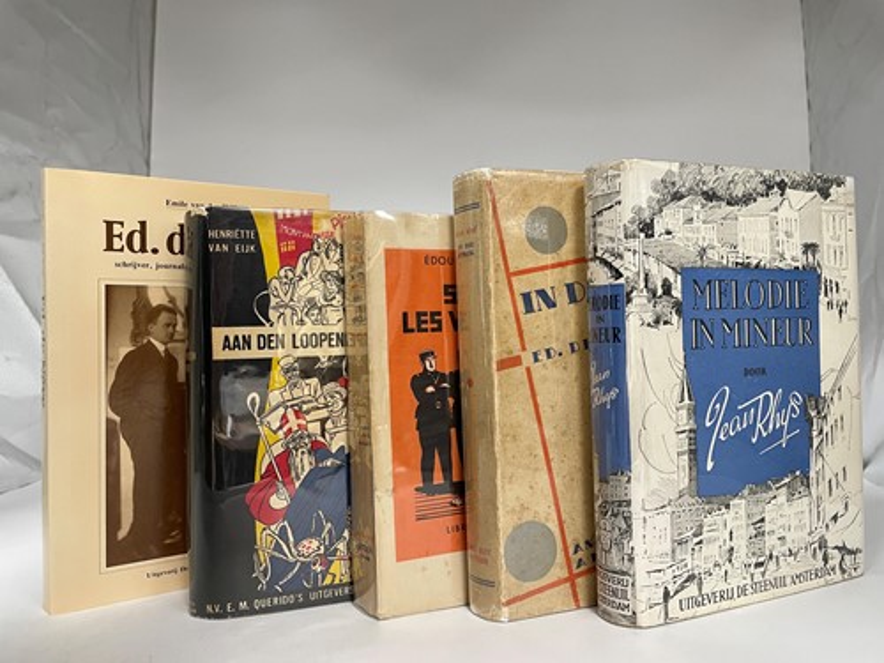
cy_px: 332
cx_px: 442
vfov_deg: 53.1
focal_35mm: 26
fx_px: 664
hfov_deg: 67.3
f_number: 1.6
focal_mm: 4.2
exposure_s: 1/50
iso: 125
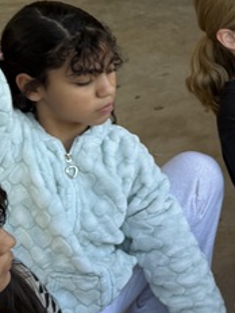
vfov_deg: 18.5
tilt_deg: -27.3
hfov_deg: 12.6
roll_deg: +2.7
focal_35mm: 106
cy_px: 136
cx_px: 443
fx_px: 959
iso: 80
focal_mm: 6.76
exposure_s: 1/170
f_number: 1.78
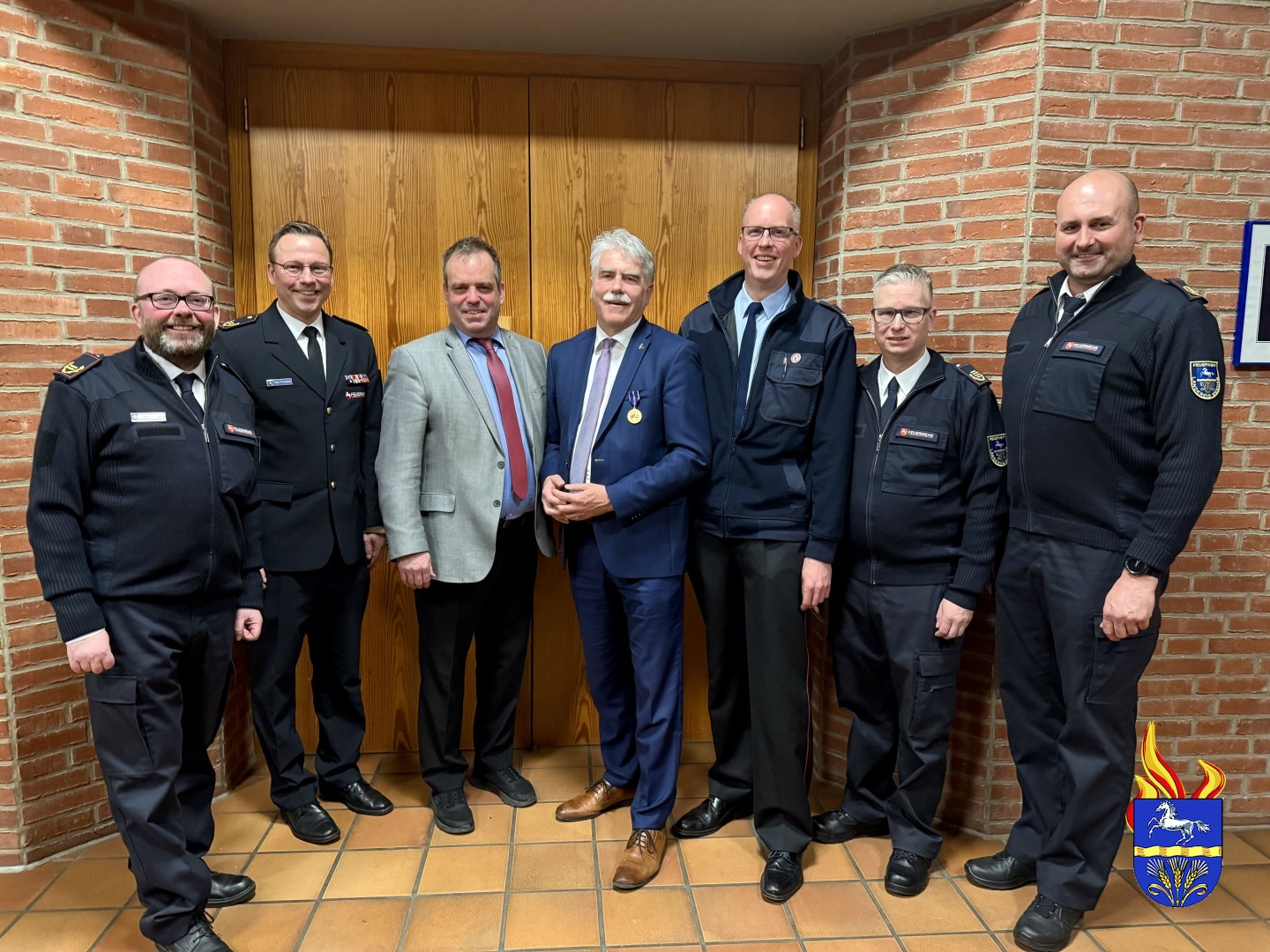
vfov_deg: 56.8
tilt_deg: -7.8
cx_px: 635
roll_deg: -0.8
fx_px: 881
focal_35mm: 24
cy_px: 476
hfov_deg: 71.6
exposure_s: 1/50
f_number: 1.78
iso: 400
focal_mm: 6.76
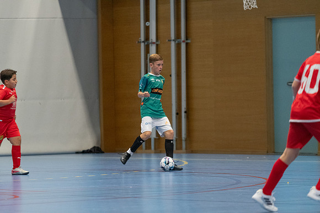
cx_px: 160
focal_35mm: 278
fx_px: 2467
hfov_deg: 7.4
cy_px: 106
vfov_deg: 5.0
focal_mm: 185
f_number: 3.2
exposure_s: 1/500
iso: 3600
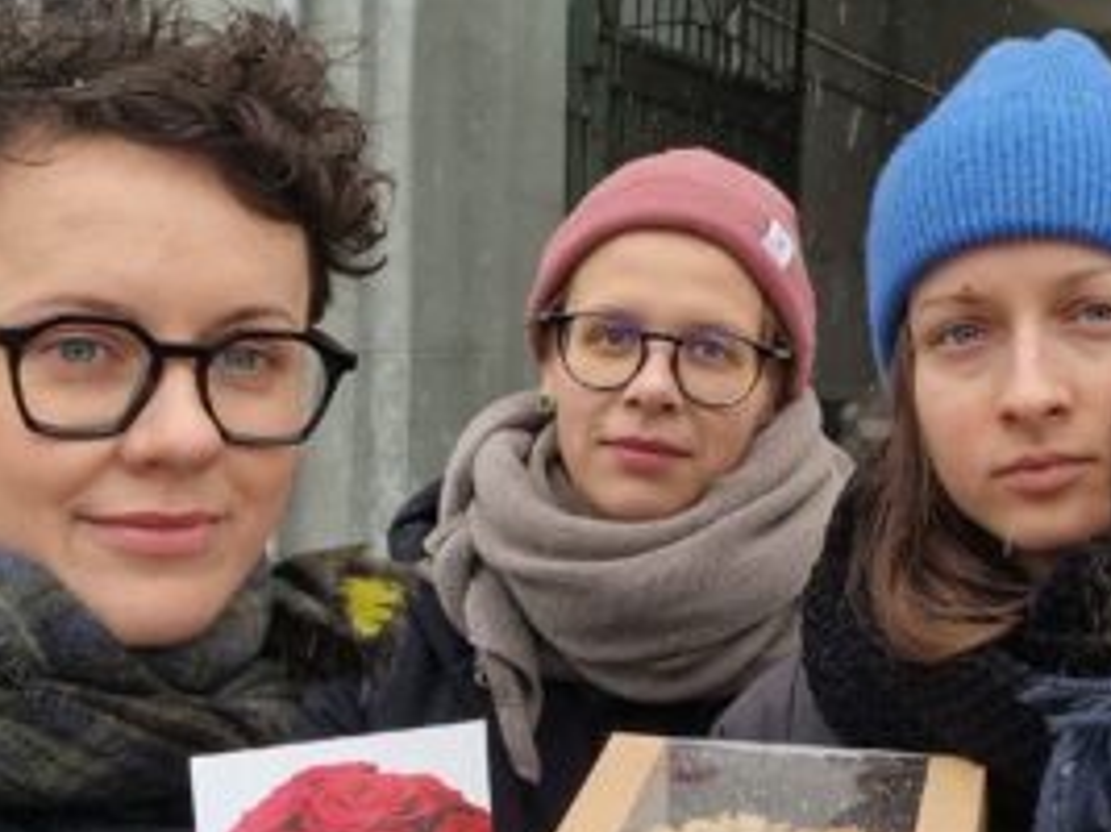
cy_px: 324
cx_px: 924
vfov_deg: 24.3
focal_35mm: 60
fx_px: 1925
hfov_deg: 31.2
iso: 50
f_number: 2.2
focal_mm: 3.3
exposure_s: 1/102
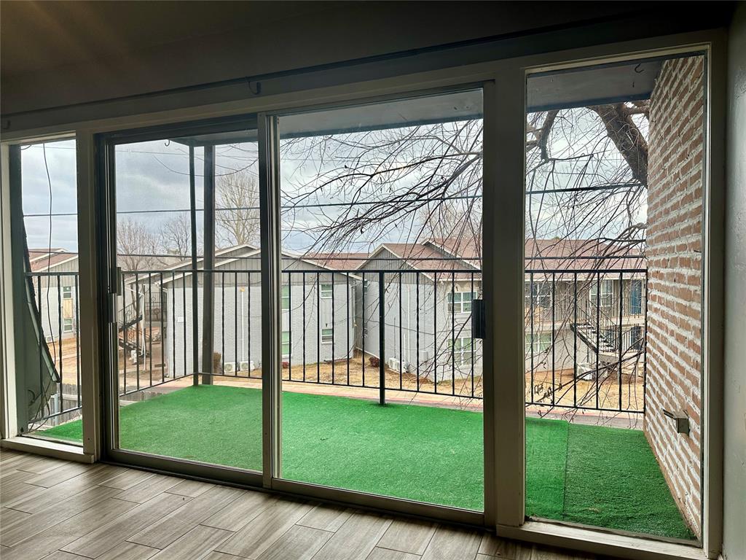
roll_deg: +0.4
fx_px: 517
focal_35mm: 24
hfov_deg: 71.6
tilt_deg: -2.5
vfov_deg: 56.8
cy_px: 280
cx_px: 373
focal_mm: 6.86
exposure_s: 1/1241
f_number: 1.78
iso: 80
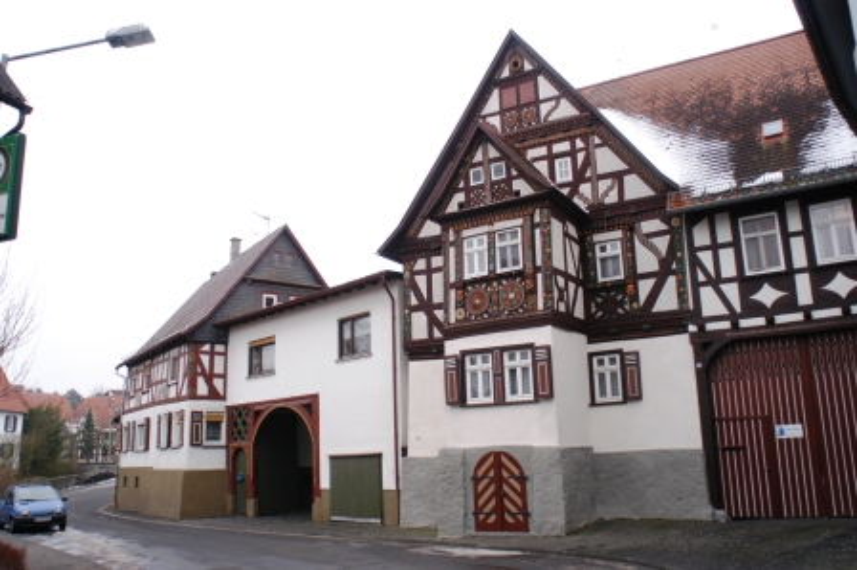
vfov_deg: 43.5
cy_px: 285
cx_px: 428
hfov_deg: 62.0
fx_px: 714
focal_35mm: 30
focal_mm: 20
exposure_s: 1/90
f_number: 4.5
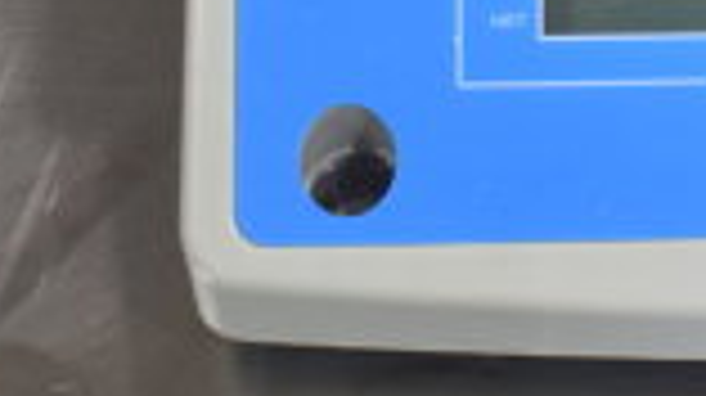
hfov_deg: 13.4
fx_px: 2863
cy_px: -452
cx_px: 1016
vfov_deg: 7.5
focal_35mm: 153
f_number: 4
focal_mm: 25
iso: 360
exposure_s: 1/40
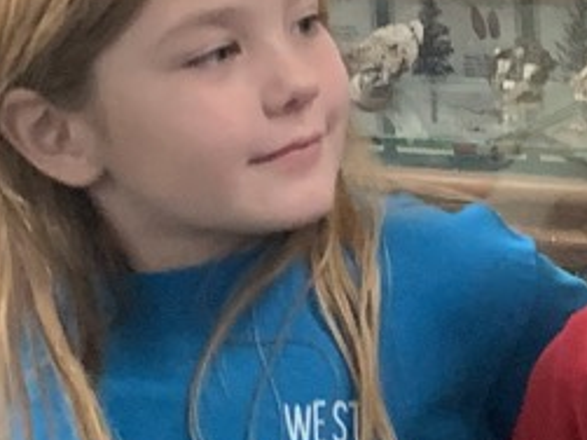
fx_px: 2814
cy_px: 381
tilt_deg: -15.3
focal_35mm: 166
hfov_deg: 11.9
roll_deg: +2.9
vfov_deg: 8.9
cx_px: 423
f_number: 1.8
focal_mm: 4.25
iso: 250
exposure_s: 1/60
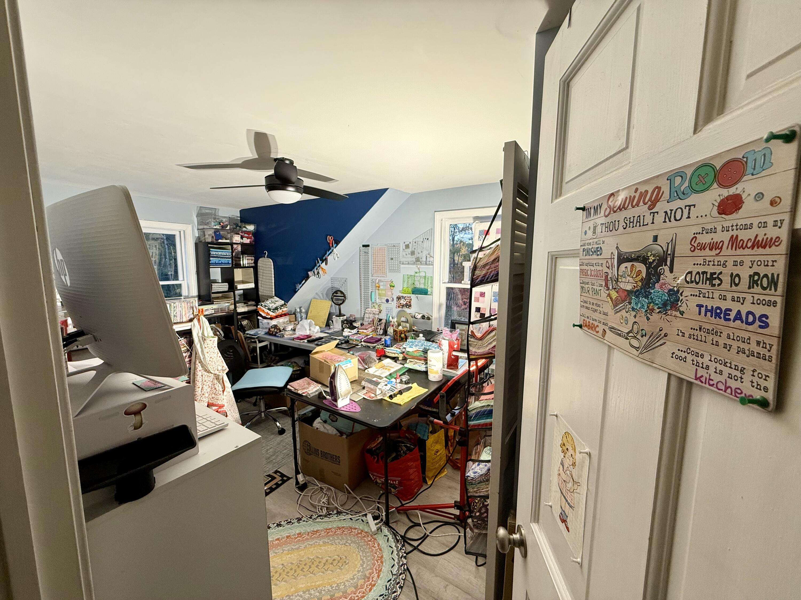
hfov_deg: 102.1
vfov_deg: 85.7
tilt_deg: -6.2
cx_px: 400
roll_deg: +0.3
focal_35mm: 14
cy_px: 300
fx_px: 324
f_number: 2.2
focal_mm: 2.22
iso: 160
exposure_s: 1/120
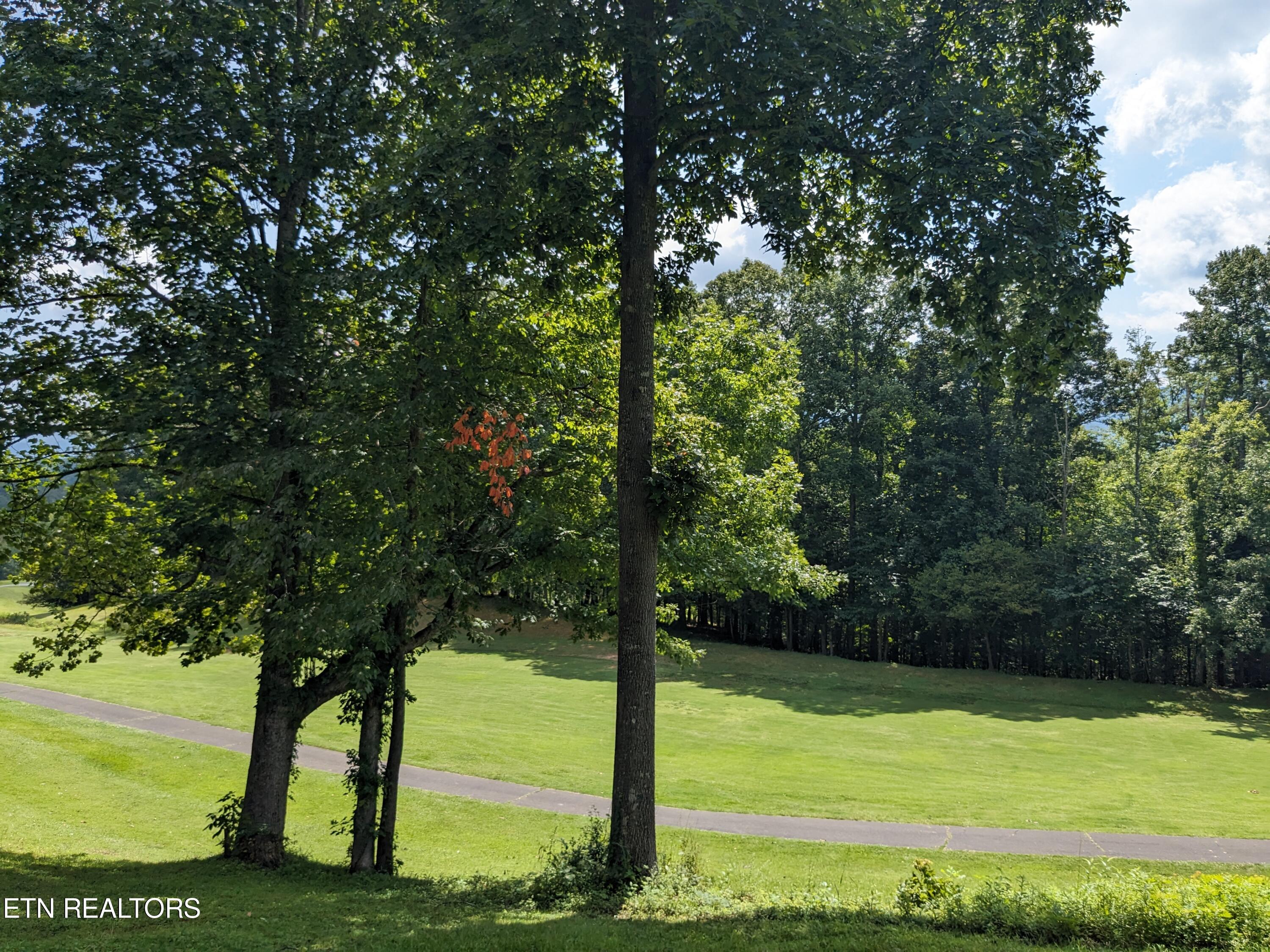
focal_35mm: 27
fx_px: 991
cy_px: 476
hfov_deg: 65.3
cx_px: 635
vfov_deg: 51.4
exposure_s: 1/2336
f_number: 1.73
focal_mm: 4.38
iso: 52
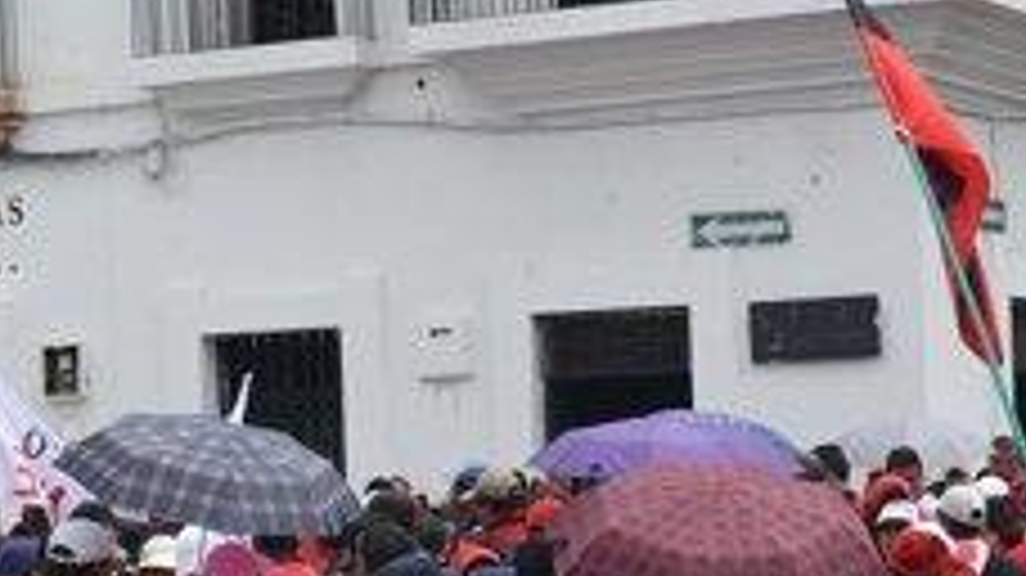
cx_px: 454
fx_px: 3182
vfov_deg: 10.3
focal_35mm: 117
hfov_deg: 18.3
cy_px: 531
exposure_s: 1/200
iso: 100
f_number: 7.1
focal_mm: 34
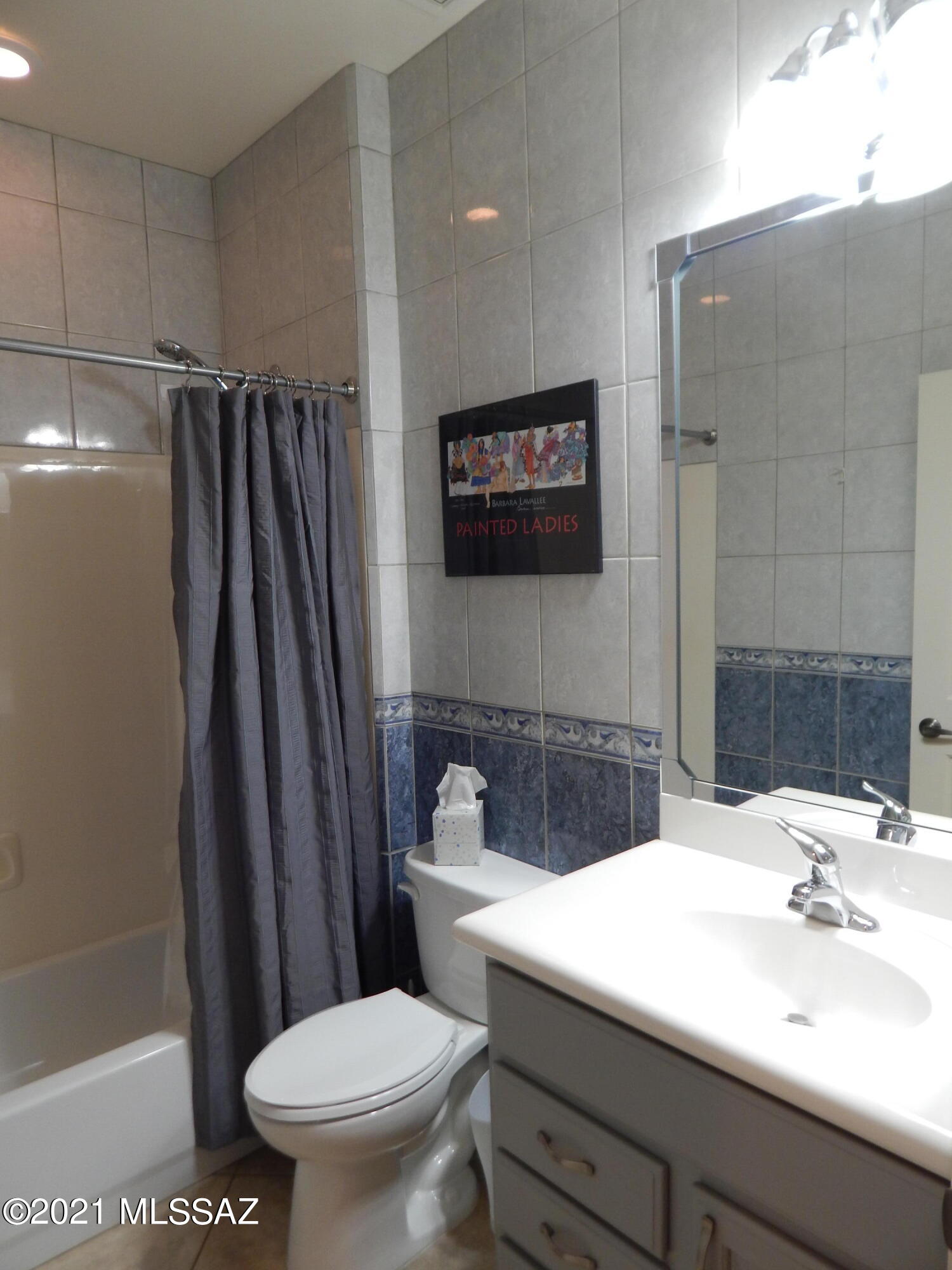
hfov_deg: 58.9
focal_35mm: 23
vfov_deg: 73.9
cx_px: 476
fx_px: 843
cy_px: 635
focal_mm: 4
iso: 180
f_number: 3
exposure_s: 1/30
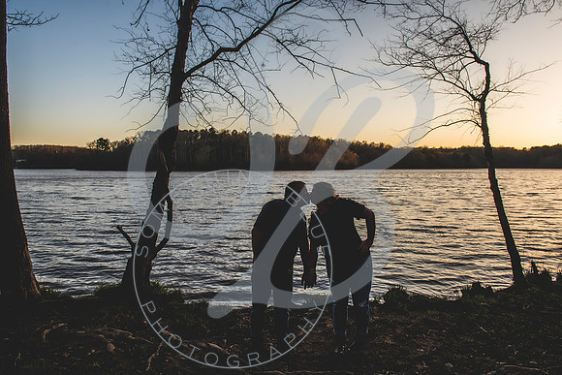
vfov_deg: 52.4
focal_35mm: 24
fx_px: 381
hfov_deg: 72.9
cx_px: 279
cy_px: 187
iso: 100
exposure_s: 1/200
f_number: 8
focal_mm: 24
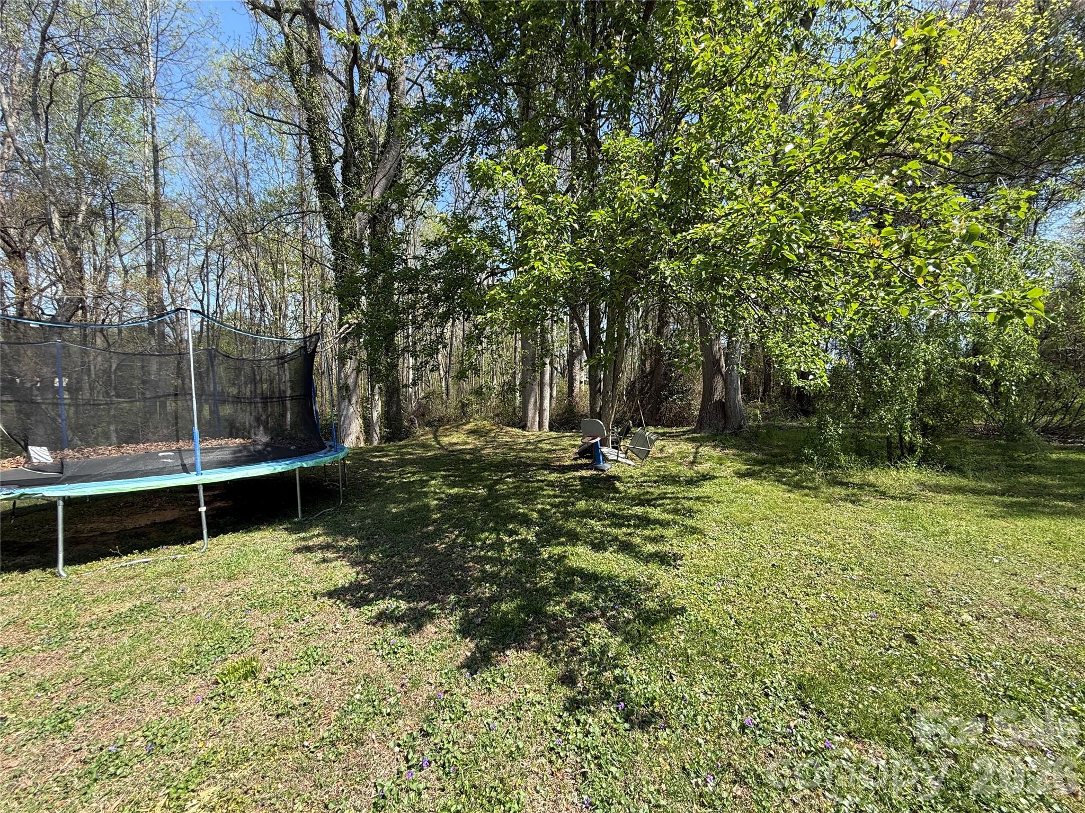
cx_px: 542
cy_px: 406
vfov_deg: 85.7
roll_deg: +0.0
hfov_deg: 102.1
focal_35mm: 14
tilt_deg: -1.3
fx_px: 439
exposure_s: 1/554
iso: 50
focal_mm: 2.22
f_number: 2.2
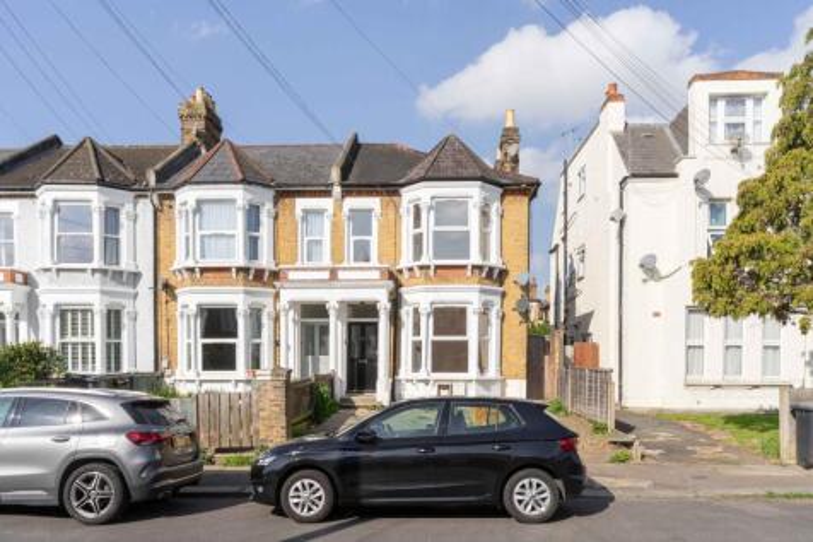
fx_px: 564
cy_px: 271
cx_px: 406
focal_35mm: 25
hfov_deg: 71.5
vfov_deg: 51.3
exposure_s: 1/125
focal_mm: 25
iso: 250
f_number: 22
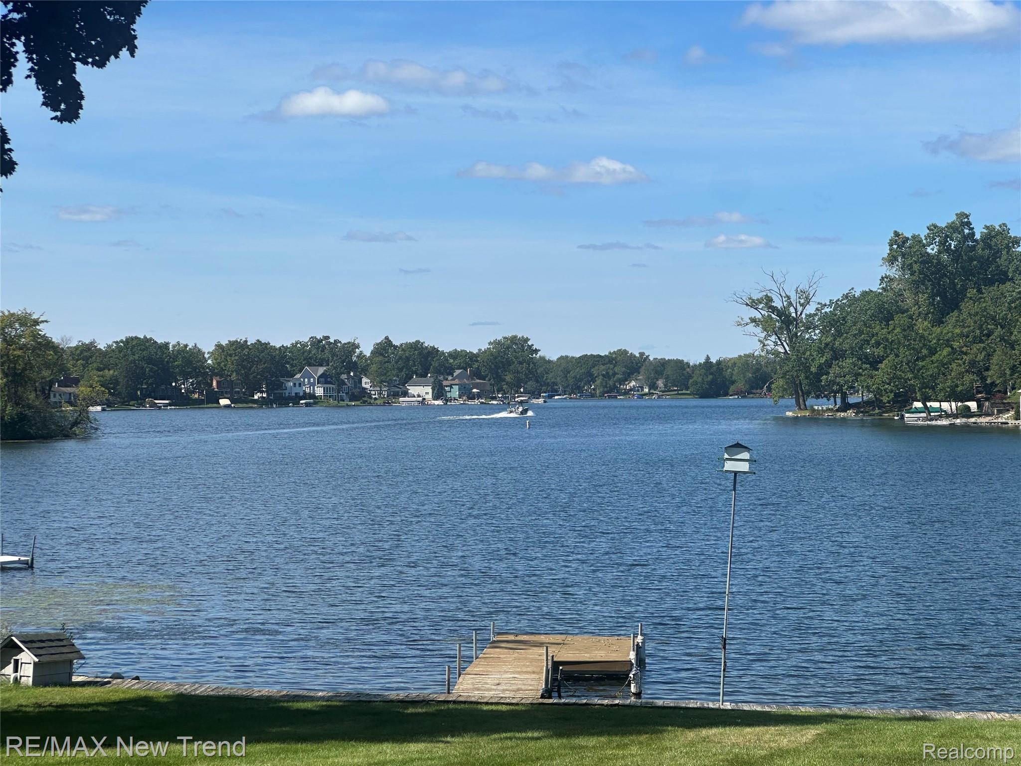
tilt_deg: +0.8
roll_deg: +0.7
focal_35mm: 77
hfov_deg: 25.3
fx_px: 2271
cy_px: 383
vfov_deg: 19.1
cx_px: 510
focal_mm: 9
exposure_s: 1/874
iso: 32
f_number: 2.8
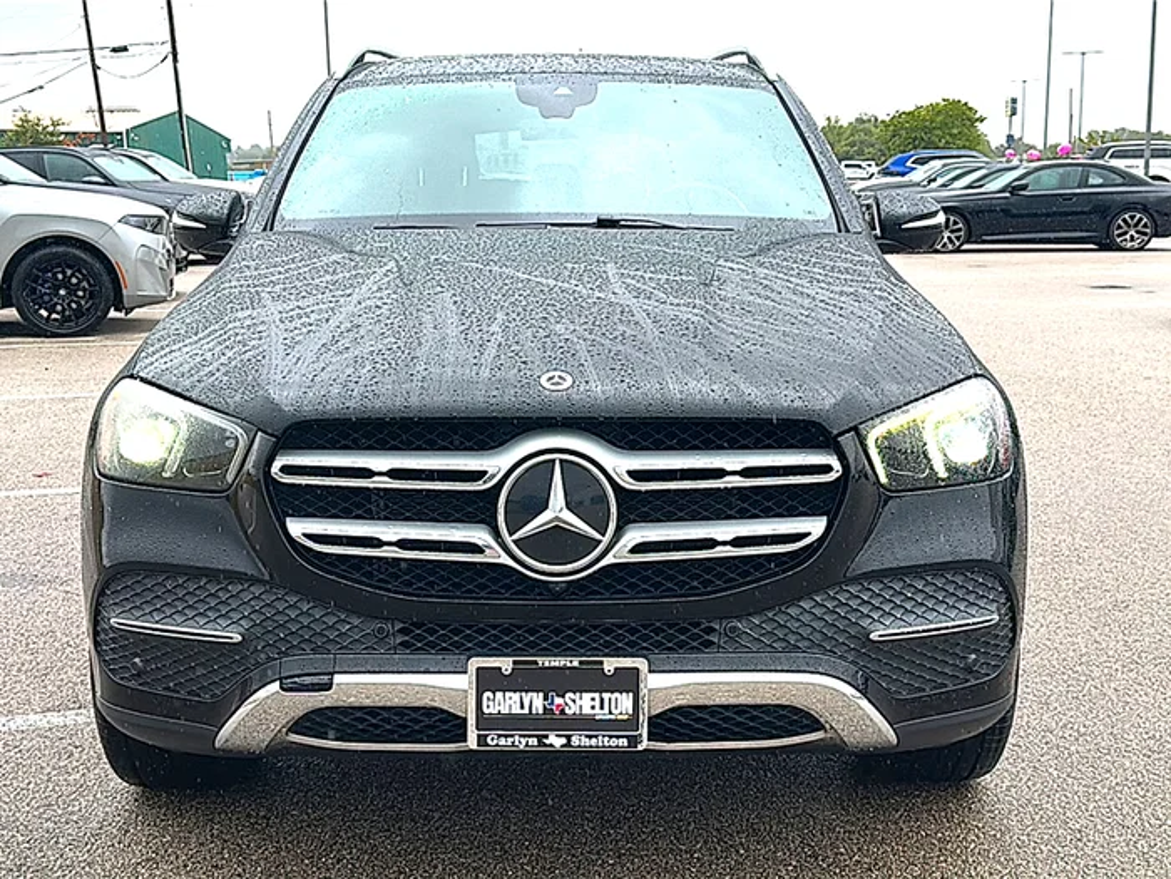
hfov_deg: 49.0
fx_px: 1285
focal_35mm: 38
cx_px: 586
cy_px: 440
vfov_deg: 37.7
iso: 80
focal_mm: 6.86
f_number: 1.78
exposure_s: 1/844
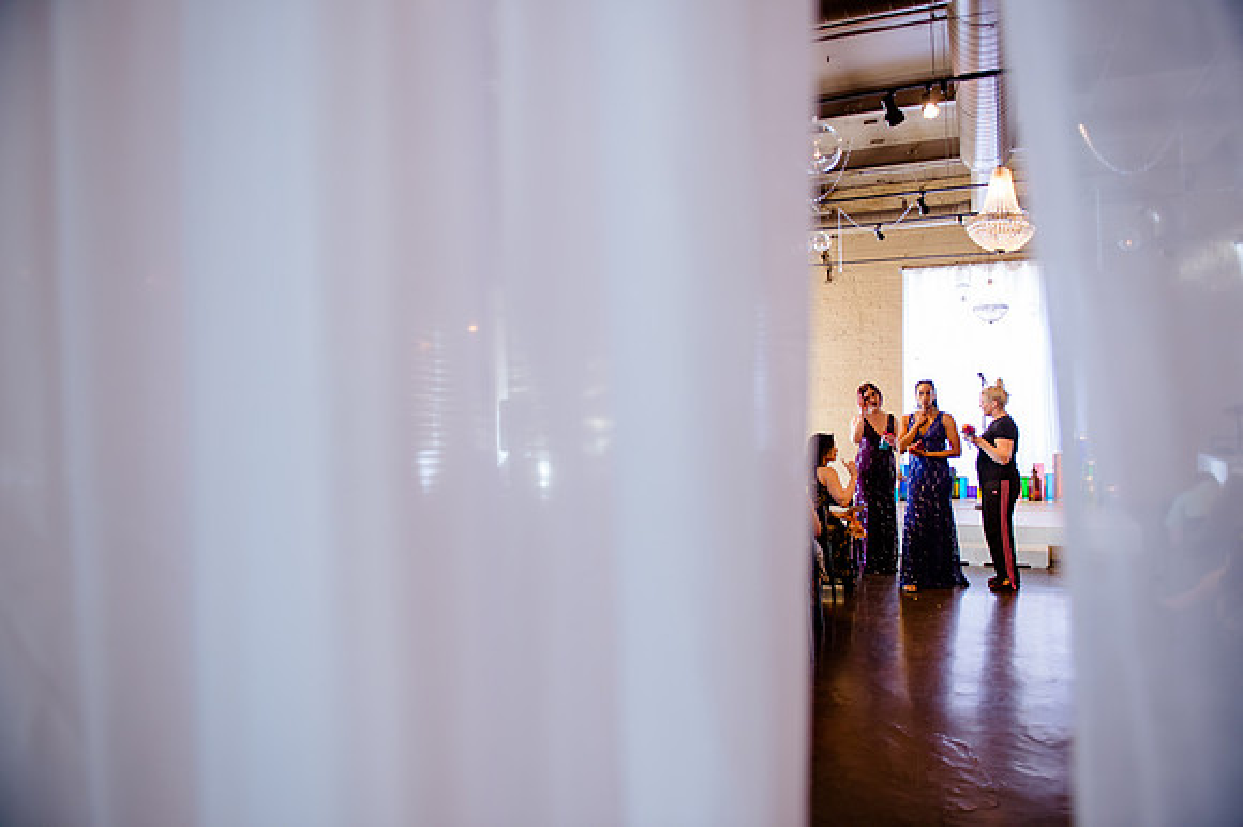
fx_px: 828
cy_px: 414
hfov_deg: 73.8
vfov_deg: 53.1
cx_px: 622
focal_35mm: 24
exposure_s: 1/125
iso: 2000
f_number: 2.8
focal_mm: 24
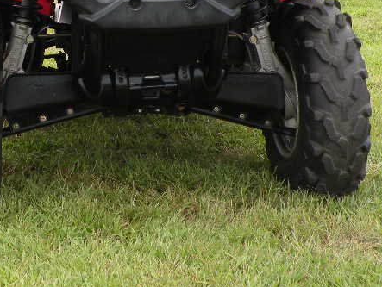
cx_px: 91
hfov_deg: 20.1
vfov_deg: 15.2
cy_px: 50
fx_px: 1071
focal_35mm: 97
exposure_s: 1/125
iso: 64
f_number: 4
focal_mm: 7.4
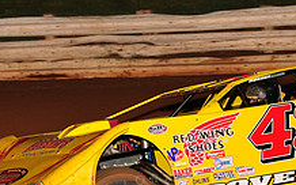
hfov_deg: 9.0
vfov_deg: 5.6
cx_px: 155
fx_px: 1879
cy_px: 131
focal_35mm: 233
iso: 800
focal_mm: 86
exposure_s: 1/320
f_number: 6.3
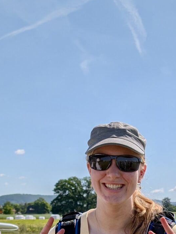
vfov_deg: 20.5
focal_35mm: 87
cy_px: 305
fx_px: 588
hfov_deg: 16.9
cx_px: 138
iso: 20
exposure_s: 1/14493
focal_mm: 6.9
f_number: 1.68
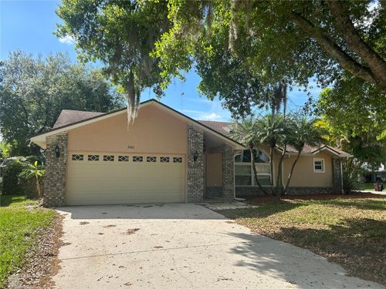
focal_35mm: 26
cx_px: 193
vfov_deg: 53.1
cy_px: 144
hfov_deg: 67.3
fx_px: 290
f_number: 1.5
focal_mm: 5.7
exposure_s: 1/2571
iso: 50
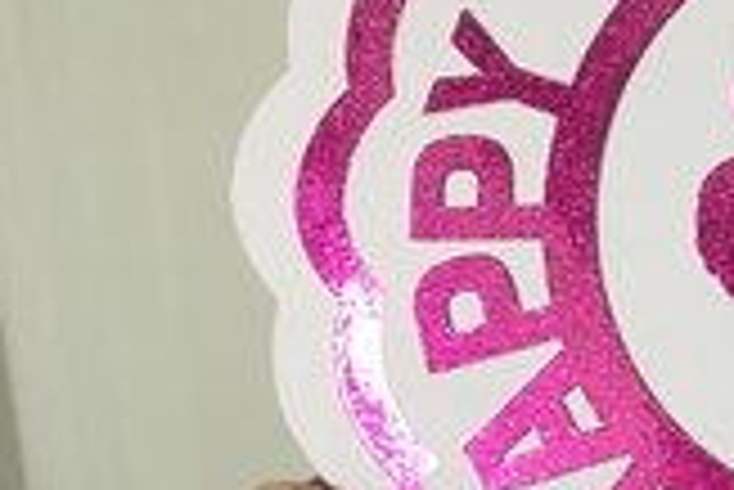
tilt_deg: -19.0
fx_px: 1694
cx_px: 1000
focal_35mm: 83
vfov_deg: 16.4
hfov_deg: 21.6
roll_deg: -1.9
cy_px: 133
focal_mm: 4.15
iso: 40
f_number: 2.2
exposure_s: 1/33
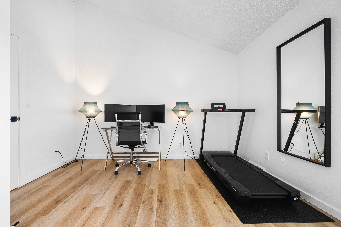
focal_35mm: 15
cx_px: 170
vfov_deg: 77.3
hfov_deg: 100.4
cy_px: 114
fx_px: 142
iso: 640
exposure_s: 1/5
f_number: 8
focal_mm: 15
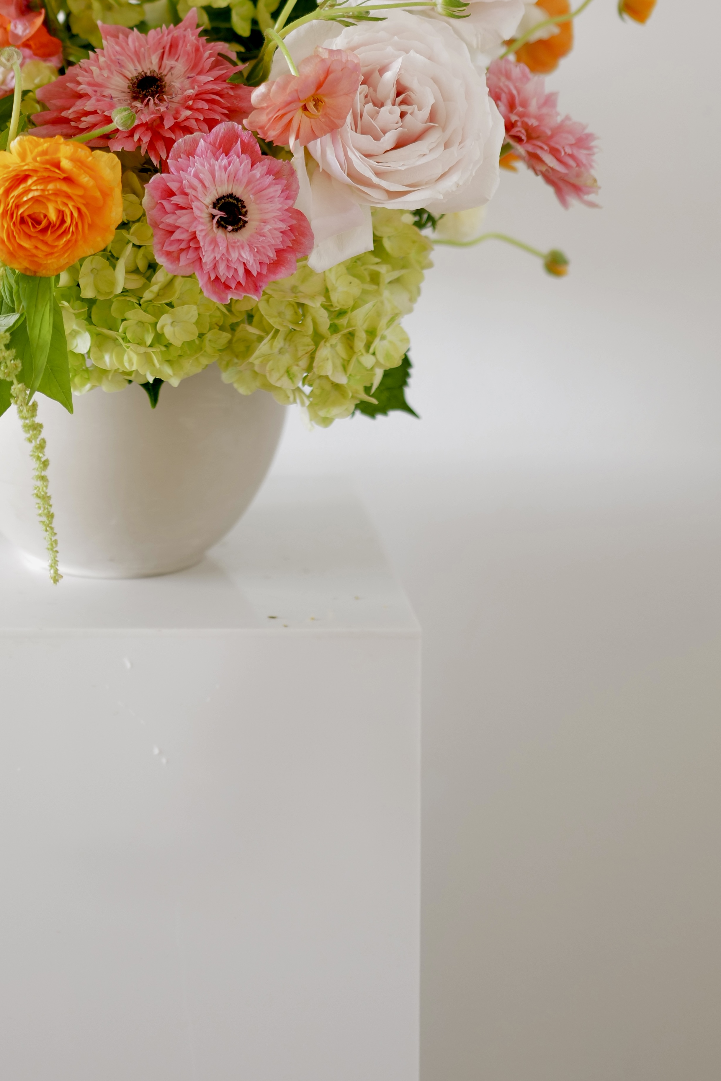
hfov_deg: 21.0
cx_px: 147
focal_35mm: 64
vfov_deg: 29.3
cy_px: -5
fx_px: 1921
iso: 160
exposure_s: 1/50
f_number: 1.7
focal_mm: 28
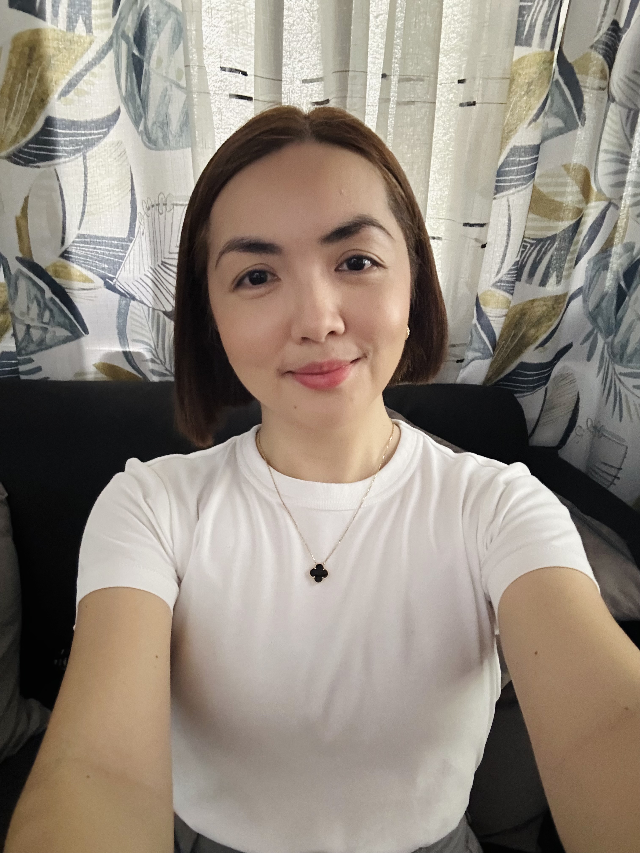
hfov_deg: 58.9
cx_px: 320
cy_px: 426
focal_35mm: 23
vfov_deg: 73.9
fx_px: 567
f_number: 1.9
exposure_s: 1/15
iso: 640
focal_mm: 2.69
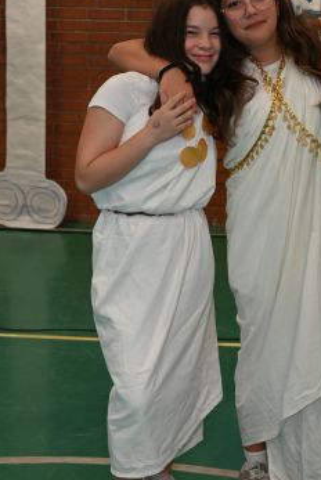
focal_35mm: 83
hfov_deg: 16.3
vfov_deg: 24.4
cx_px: 275
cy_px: 220
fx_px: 1108
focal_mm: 48
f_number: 6.3
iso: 1600
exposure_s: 1/160
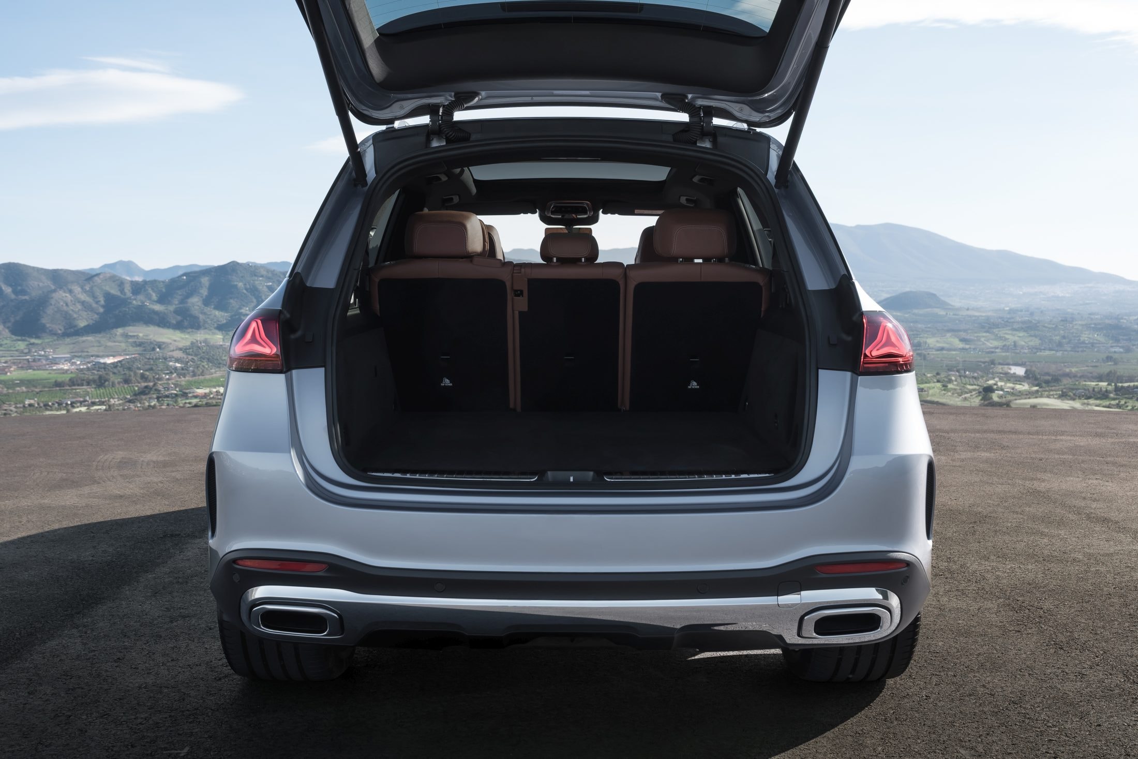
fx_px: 1106
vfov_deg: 37.9
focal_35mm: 35
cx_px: 569
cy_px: 380
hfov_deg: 54.4
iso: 250
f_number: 7.1
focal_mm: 35
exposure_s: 1/320
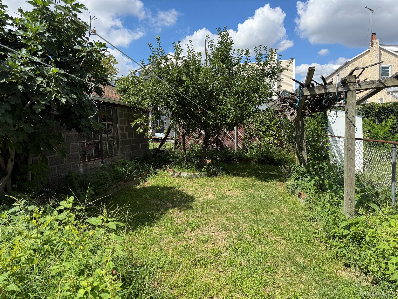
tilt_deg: -3.5
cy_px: 150
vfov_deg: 56.8
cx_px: 199
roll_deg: +1.2
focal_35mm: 24
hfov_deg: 71.6
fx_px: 276
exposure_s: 1/3279
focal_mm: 6.76
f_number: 1.78
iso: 80
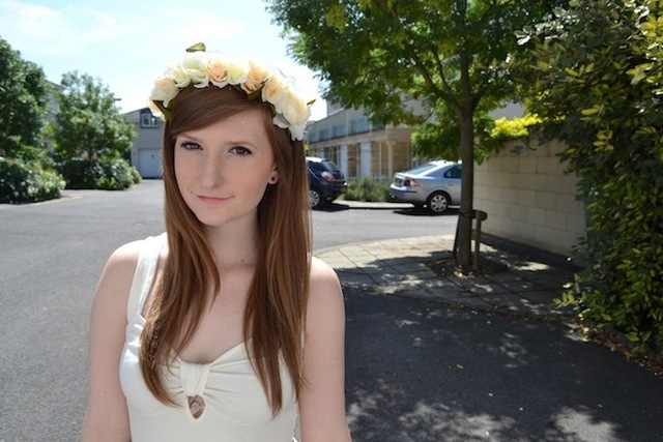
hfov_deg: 67.4
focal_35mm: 27
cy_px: 221
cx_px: 332
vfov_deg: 48.0
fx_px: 497
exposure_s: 1/200
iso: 100
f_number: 7.1
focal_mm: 18
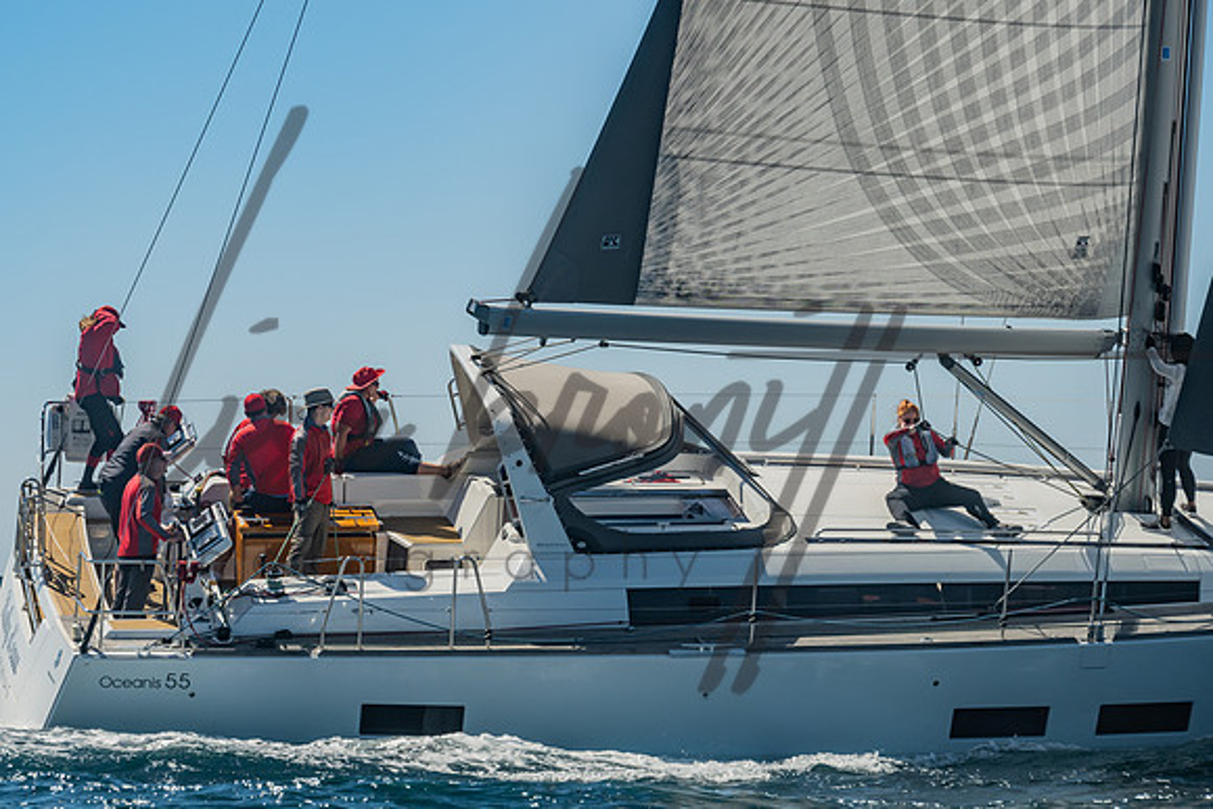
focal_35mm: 144
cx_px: 280
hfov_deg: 14.2
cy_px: 352
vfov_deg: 9.5
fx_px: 4854
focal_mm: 93
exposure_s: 1/800
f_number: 6.3
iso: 160
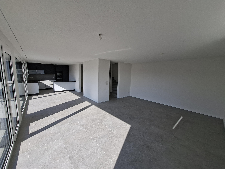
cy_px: 84
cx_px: 112
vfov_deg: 89.9
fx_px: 84
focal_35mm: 13
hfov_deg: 106.2
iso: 40
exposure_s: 1/585
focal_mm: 1.74
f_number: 2.2
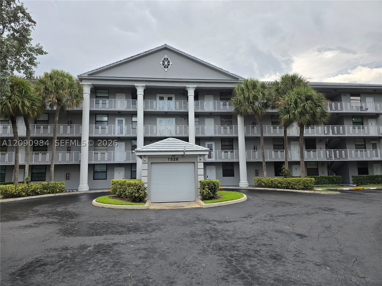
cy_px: 143
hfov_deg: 73.9
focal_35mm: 23
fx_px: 254
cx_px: 191
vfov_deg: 58.9
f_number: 1.7
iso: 12
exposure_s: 1/269
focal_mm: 6.3
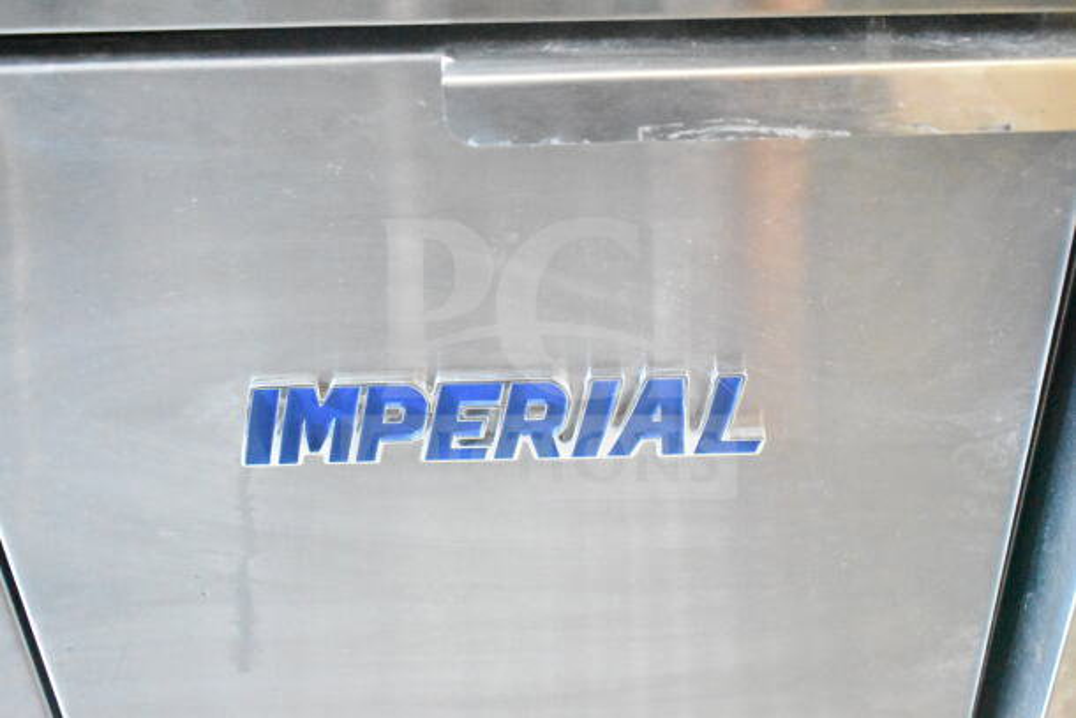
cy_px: 359
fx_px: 1525
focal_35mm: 51
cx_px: 538
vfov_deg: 26.5
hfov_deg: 38.9
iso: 25600
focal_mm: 34
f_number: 4.5
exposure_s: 1/25
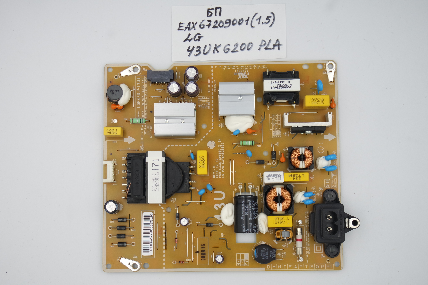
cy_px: 142
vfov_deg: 25.1
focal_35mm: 54
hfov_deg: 36.9
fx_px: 642
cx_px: 214
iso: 160
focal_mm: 20
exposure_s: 1/125
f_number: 5
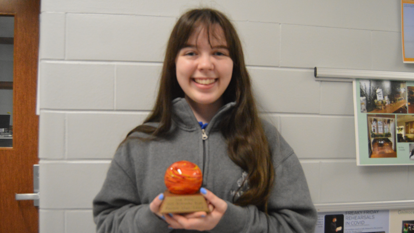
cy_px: 127
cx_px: 209
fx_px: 351
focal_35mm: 32
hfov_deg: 61.0
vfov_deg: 36.6
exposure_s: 1/250
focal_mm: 20
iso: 3200
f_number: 3.5
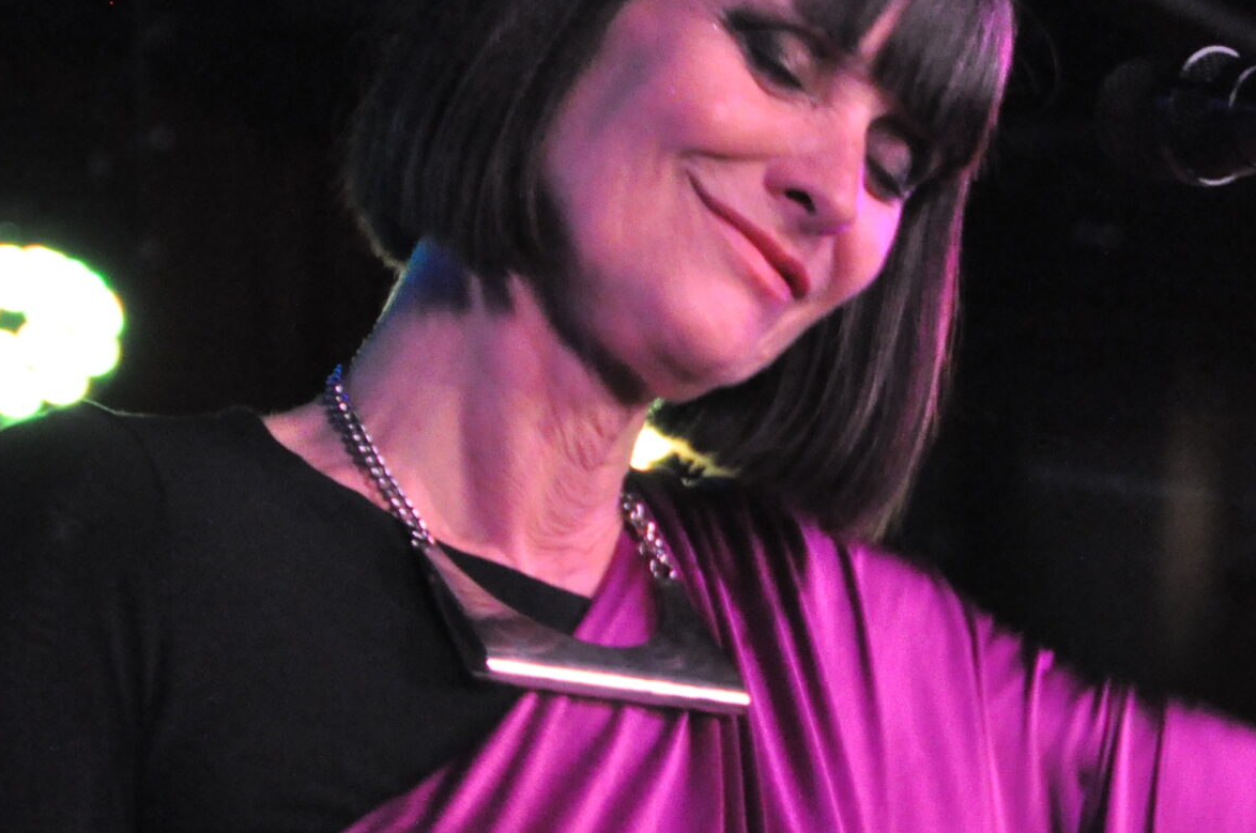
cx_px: 878
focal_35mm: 229
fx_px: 7977
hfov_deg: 9.0
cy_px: 477
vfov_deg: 6.0
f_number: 5
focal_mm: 70
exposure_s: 1/40
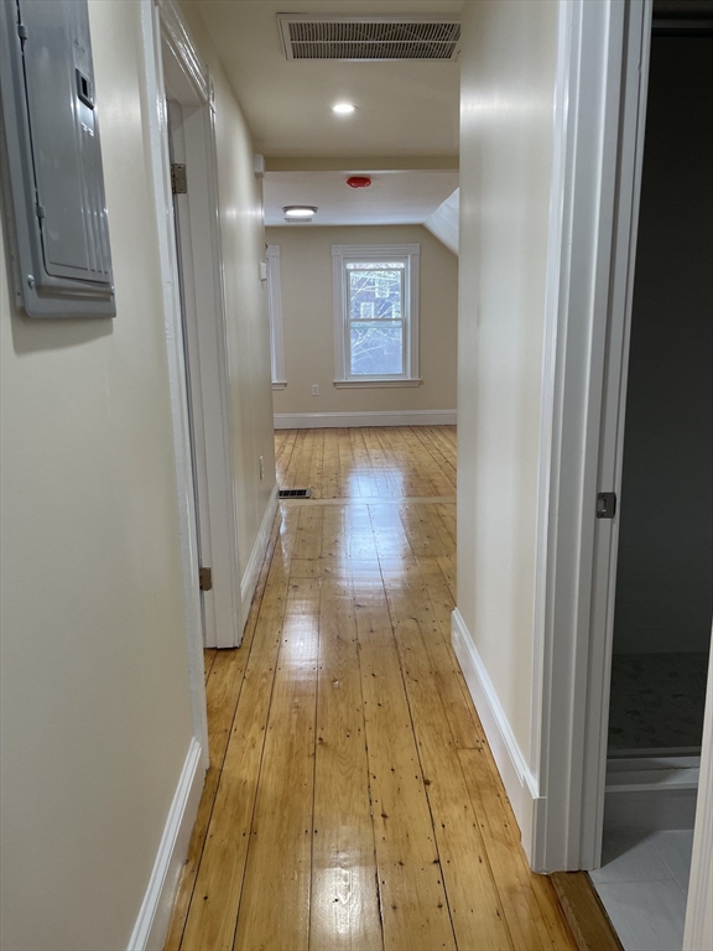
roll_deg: +0.5
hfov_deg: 53.1
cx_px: 356
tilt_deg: -12.3
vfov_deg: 67.3
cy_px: 476
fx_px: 714
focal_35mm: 26
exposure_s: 1/60
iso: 64
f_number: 1.6
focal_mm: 4.2
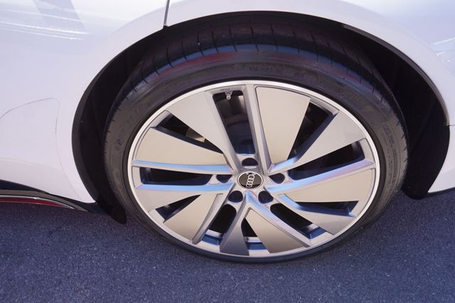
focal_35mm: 24
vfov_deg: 53.1
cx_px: 228
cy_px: 152
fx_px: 303
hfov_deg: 73.8
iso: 100
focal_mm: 16
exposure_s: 1/80
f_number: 6.3
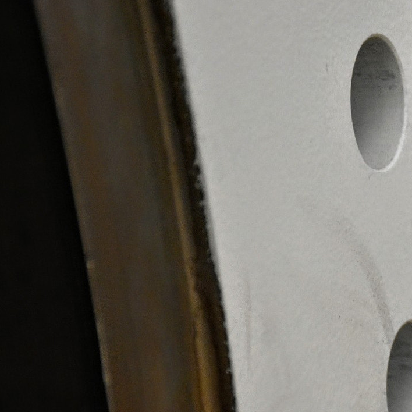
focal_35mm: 245
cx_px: 383
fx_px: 3299
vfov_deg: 7.1
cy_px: 252
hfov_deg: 7.1
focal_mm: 85
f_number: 5.3
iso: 3200
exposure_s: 1/200
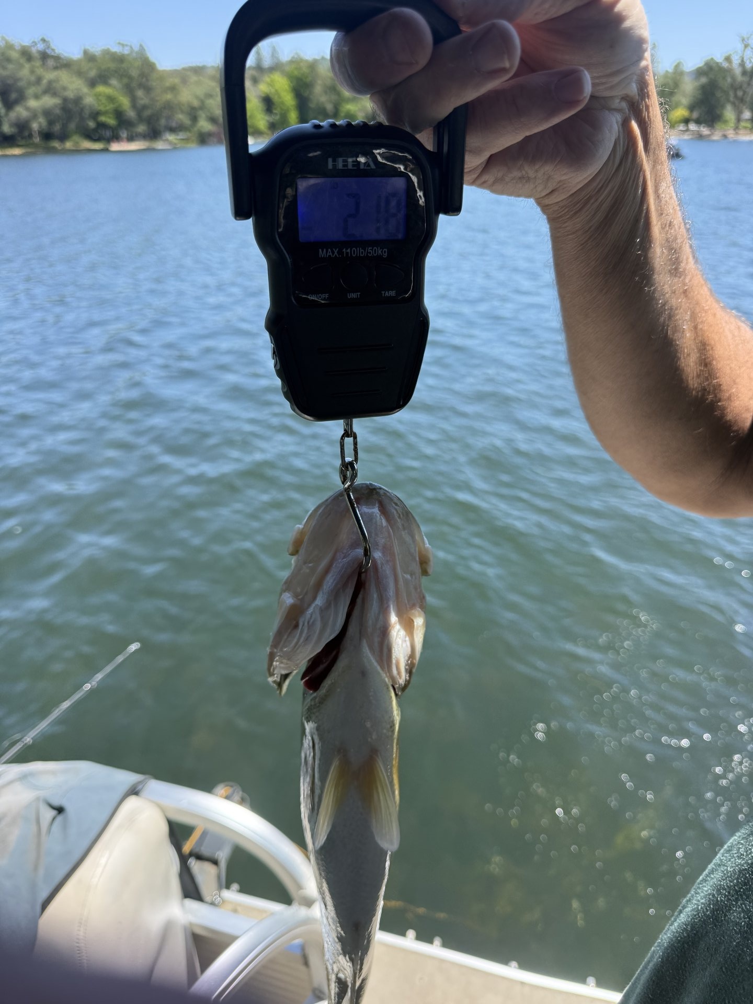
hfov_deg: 56.8
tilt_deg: -26.6
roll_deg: +0.1
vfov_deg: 71.6
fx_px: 696
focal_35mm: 24
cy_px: 502
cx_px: 376
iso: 100
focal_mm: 6.76
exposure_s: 1/1901
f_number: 1.78
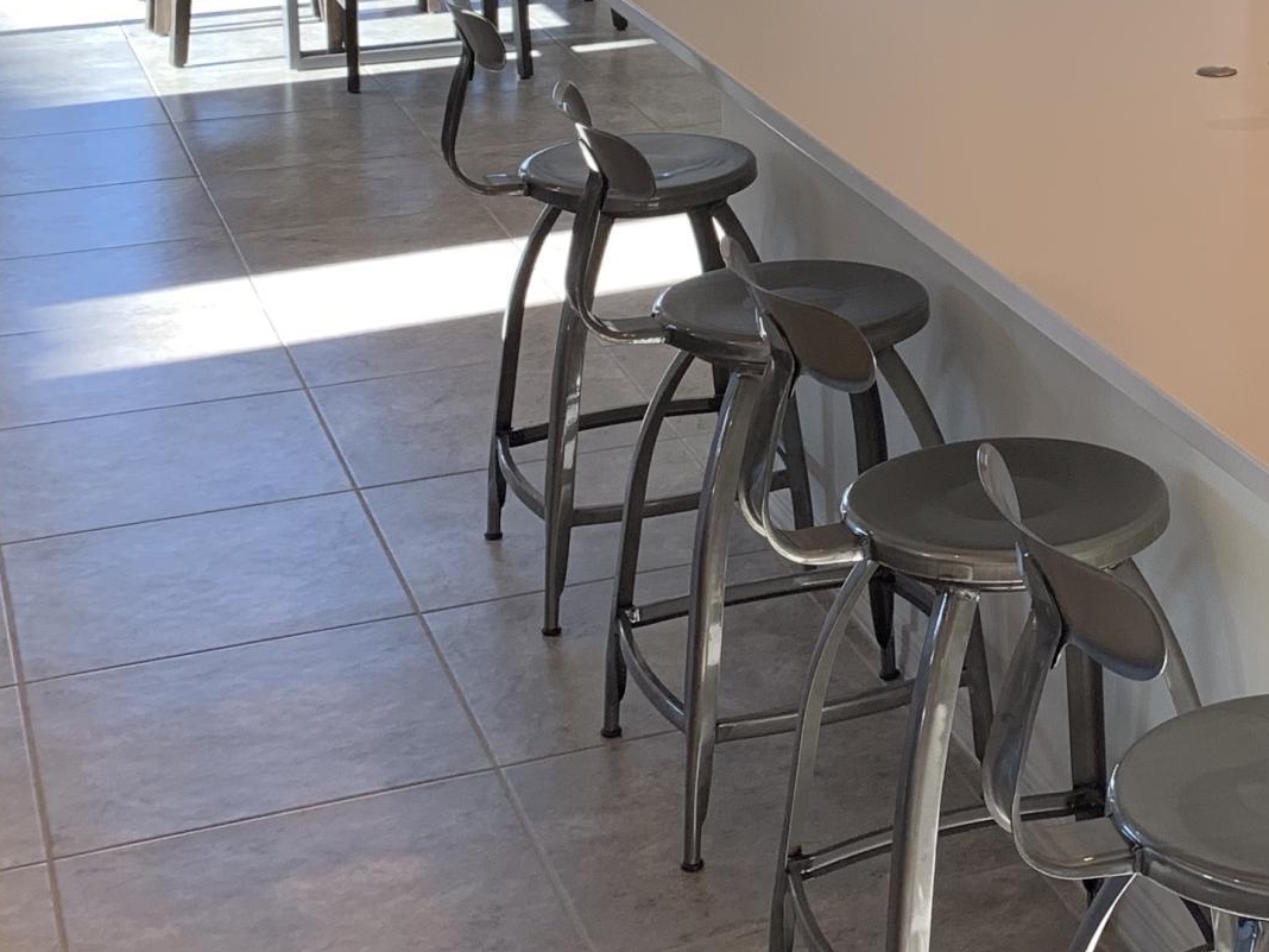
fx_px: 2676
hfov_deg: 25.0
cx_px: 1357
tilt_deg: -9.4
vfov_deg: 19.5
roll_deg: -1.6
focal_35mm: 73
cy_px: -26
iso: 80
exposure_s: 1/120
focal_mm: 4.25
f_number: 1.8
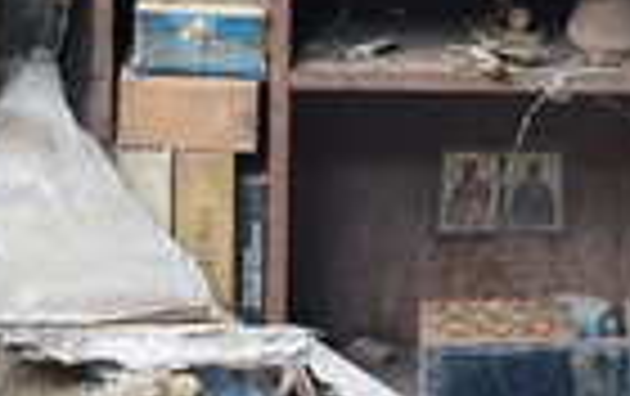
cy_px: -110
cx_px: 621
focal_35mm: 332
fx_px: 5709
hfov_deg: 6.3
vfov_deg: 4.0
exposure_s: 1/250
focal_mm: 76
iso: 1000
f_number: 5.6
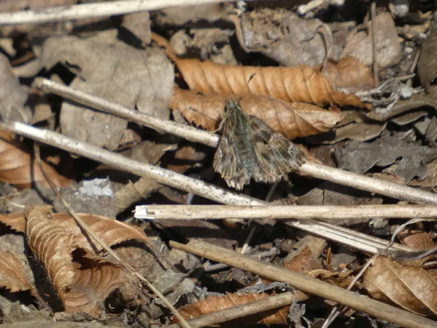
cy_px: 164
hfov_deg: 1.7
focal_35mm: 1200
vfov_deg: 1.2
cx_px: 218
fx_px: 15149
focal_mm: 215
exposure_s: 1/200
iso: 80
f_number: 5.9
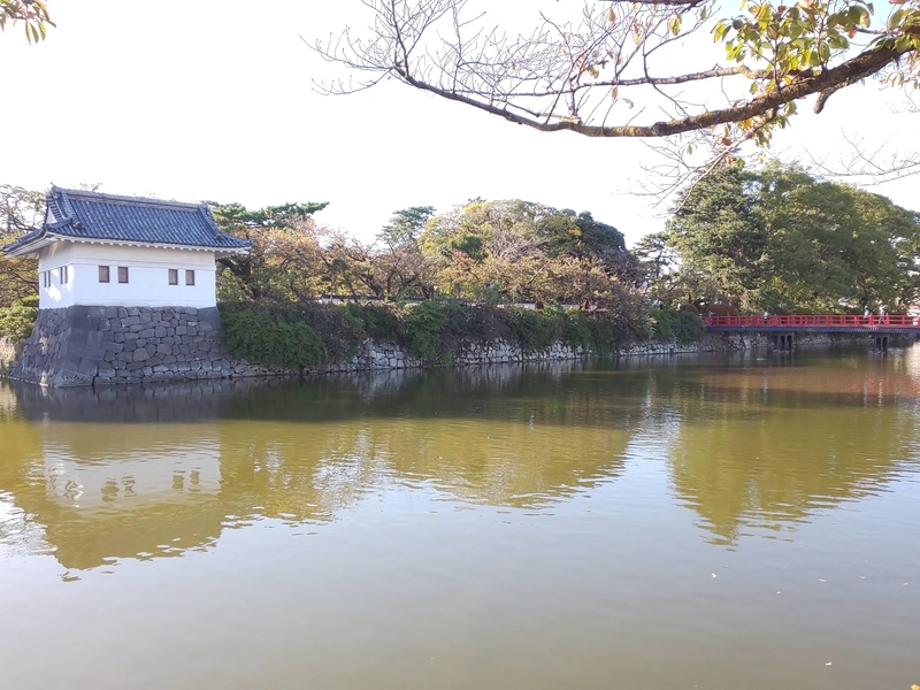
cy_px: 345
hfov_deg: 81.7
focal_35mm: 20
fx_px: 532
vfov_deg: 66.0
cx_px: 460
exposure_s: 1/164
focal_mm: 3.45
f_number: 1.94
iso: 28
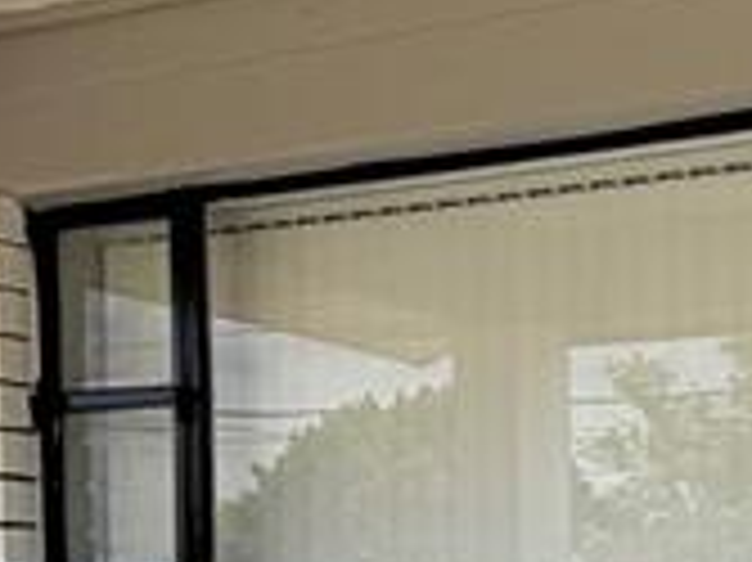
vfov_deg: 15.8
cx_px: 1153
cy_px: 841
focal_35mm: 86
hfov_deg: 19.6
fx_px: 1867
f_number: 2.2
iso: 40
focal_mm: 2.22
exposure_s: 1/701
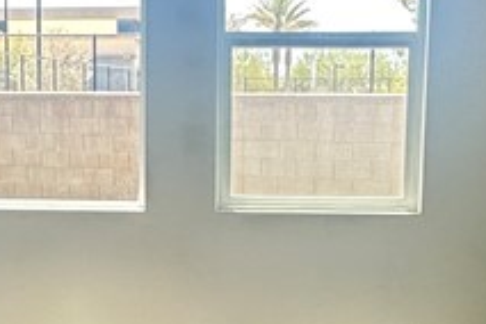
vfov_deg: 19.4
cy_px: 230
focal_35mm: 70
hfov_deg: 28.8
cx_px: 189
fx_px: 945
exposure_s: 1/99
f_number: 2.2
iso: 80
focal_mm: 2.22
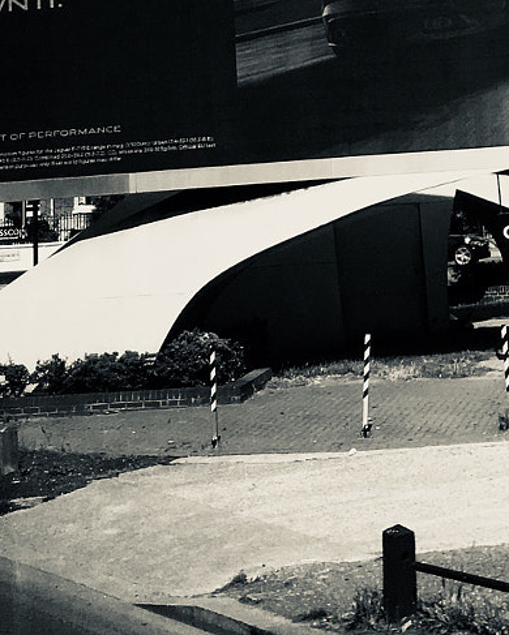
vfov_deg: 18.8
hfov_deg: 16.5
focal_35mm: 93
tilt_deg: +4.1
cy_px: -235
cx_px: 375
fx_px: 1750
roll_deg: +0.5
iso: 25
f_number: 2.2
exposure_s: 1/481
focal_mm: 4.15
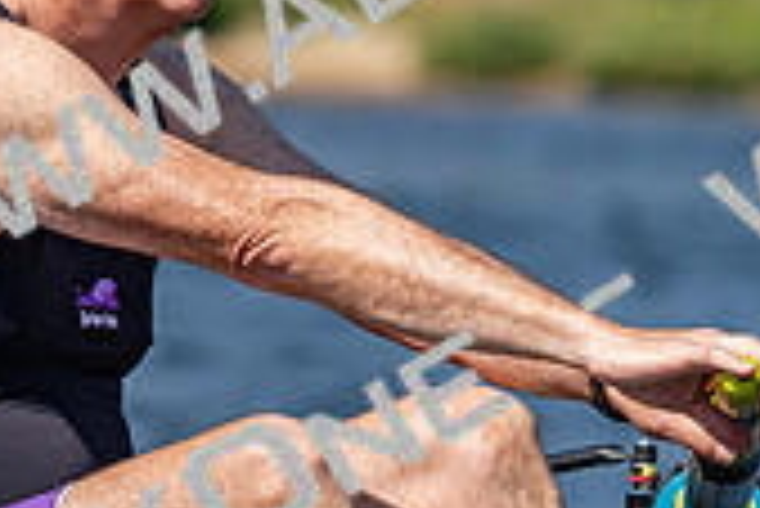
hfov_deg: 1.7
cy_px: 317
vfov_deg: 1.2
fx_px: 25143
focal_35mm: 1190
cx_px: 378
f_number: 6.3
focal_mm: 347
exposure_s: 1/2000
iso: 200
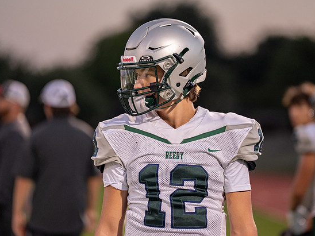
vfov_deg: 7.0
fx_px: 1920
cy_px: 113
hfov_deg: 9.4
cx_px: 177
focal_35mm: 211
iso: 1600
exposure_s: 1/800
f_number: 2.8
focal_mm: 185
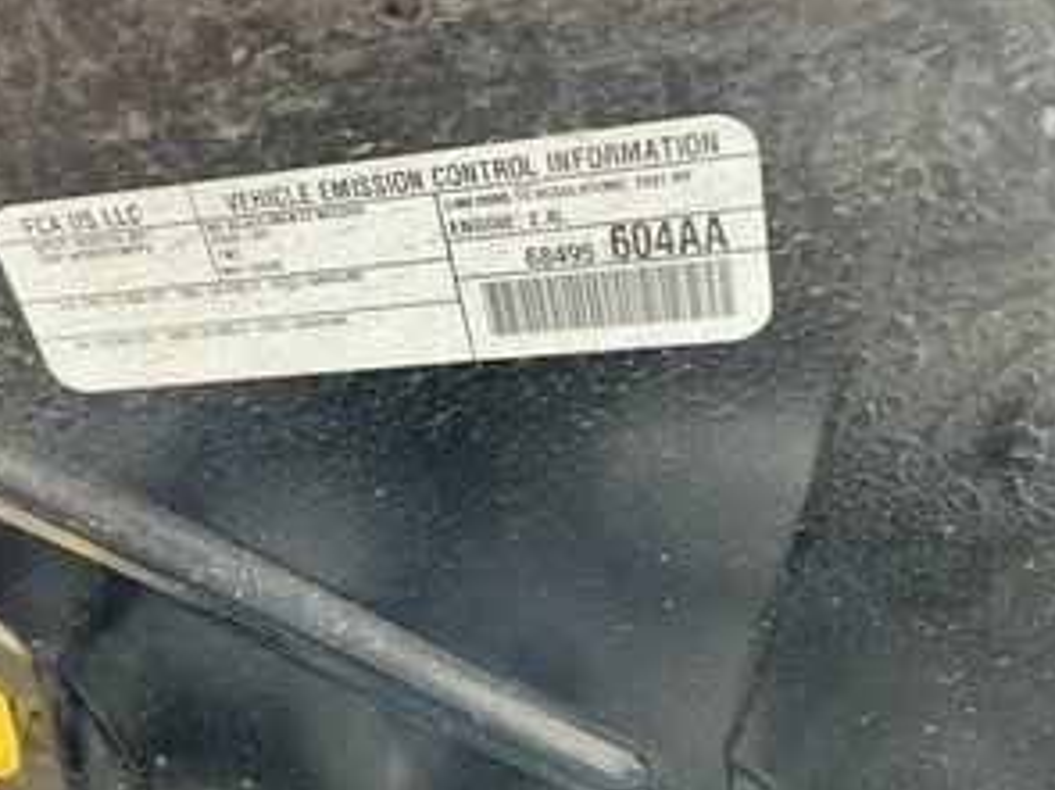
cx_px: 404
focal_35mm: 38
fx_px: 1158
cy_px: 332
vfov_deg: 37.6
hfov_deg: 48.6
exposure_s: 1/122
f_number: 1.8
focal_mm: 3
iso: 50
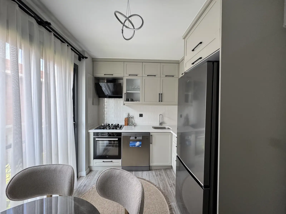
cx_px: 143
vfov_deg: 85.7
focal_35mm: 14
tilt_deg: -1.2
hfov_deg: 102.1
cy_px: 107
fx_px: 116
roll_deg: -0.3
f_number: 2.2
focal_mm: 2.22
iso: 250
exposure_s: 1/99
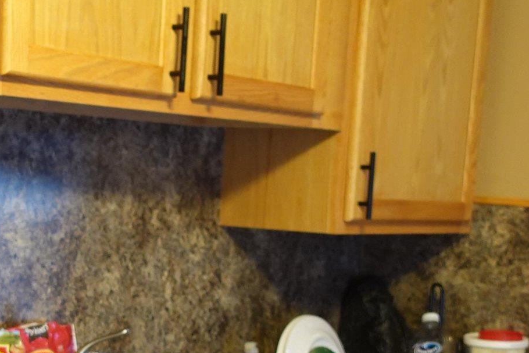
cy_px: 387
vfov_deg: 16.4
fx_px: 1190
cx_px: 152
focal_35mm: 81
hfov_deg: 24.8
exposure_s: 1/30
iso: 400
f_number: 1.8
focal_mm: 9.4
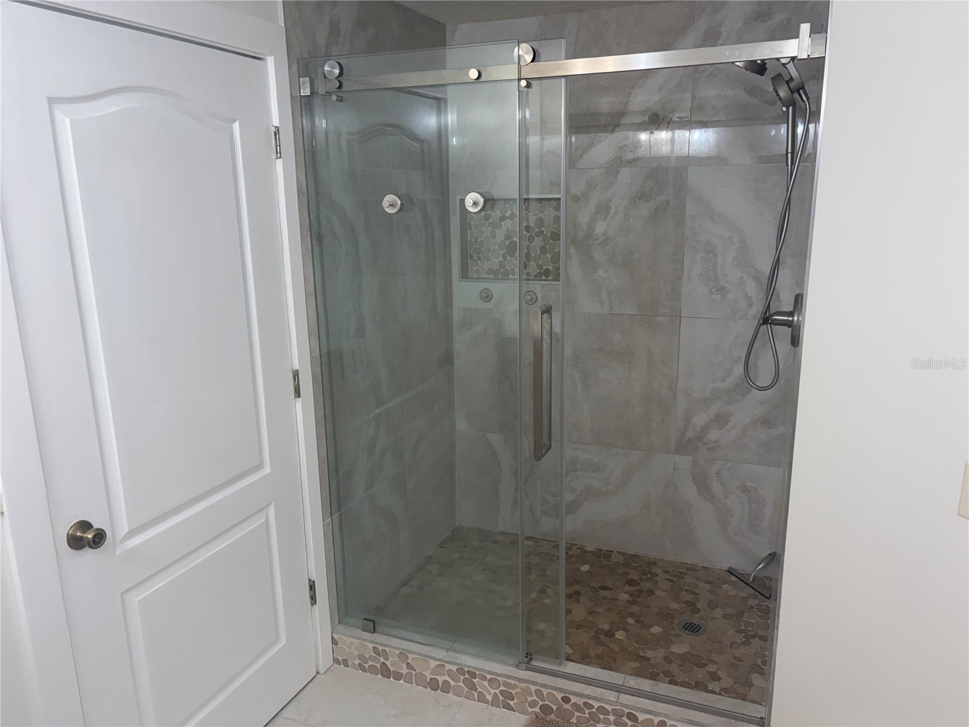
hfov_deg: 67.3
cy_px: 364
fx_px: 728
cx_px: 484
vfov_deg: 53.1
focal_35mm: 26
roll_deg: +0.5
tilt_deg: -14.2
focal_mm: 5.96
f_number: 1.6
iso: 100
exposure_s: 1/120
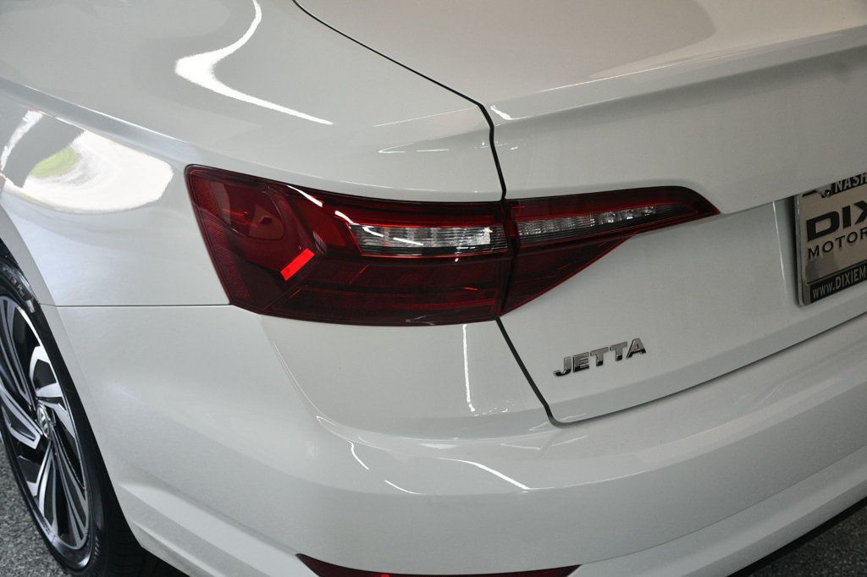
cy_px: 288
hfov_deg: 43.6
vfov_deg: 29.8
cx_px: 434
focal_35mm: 45
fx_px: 1083
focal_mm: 30
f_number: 4
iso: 800
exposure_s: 1/160
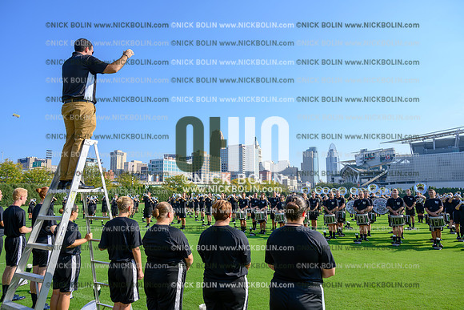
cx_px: 232
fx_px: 309
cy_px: 155
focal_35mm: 24
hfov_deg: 73.7
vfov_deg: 53.2
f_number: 7.1
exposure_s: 1/200
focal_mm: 24
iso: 80
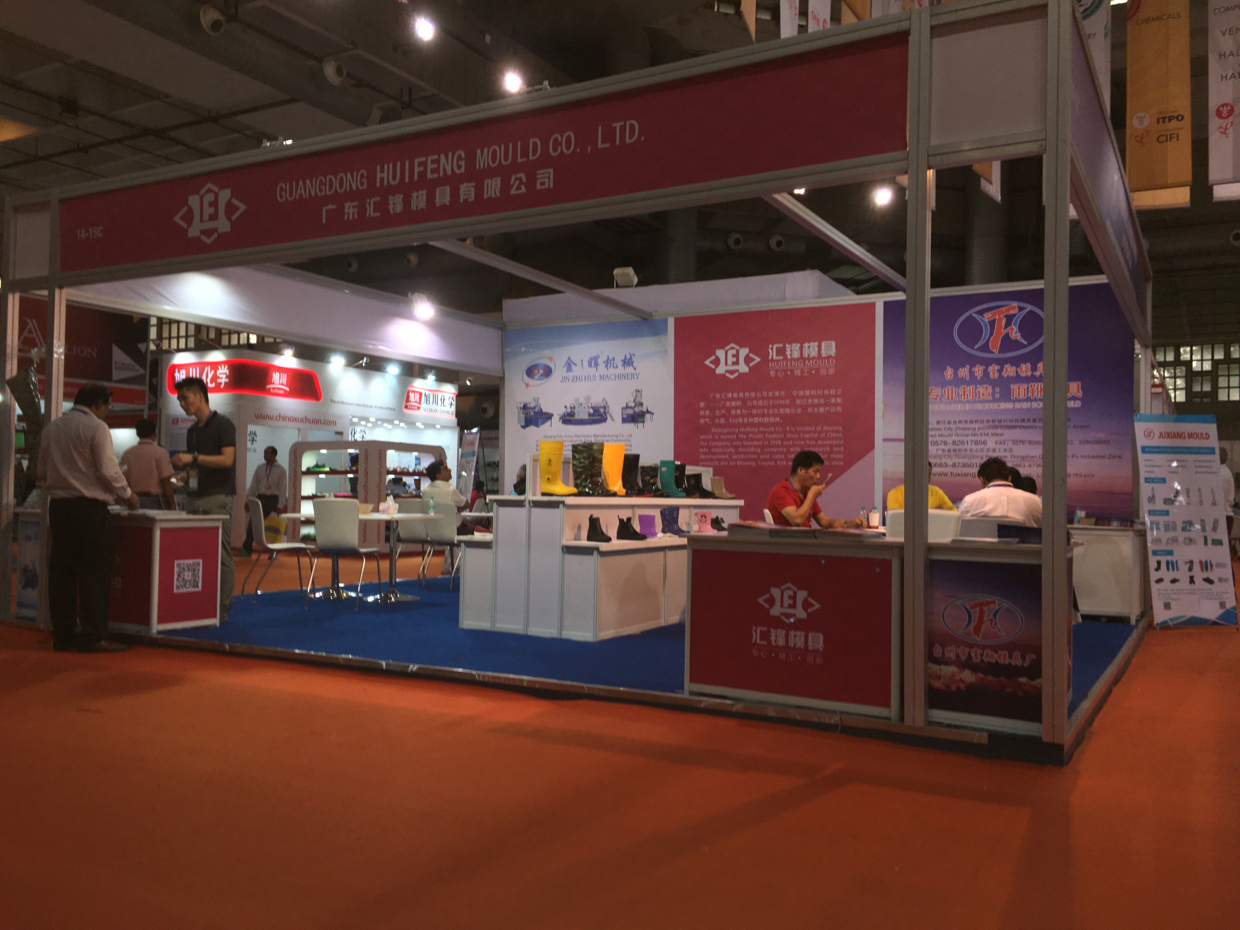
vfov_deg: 48.2
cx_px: 620
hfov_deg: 61.7
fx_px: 1039
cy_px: 465
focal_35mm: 29
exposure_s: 1/86
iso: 25
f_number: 2.2
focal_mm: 4.15
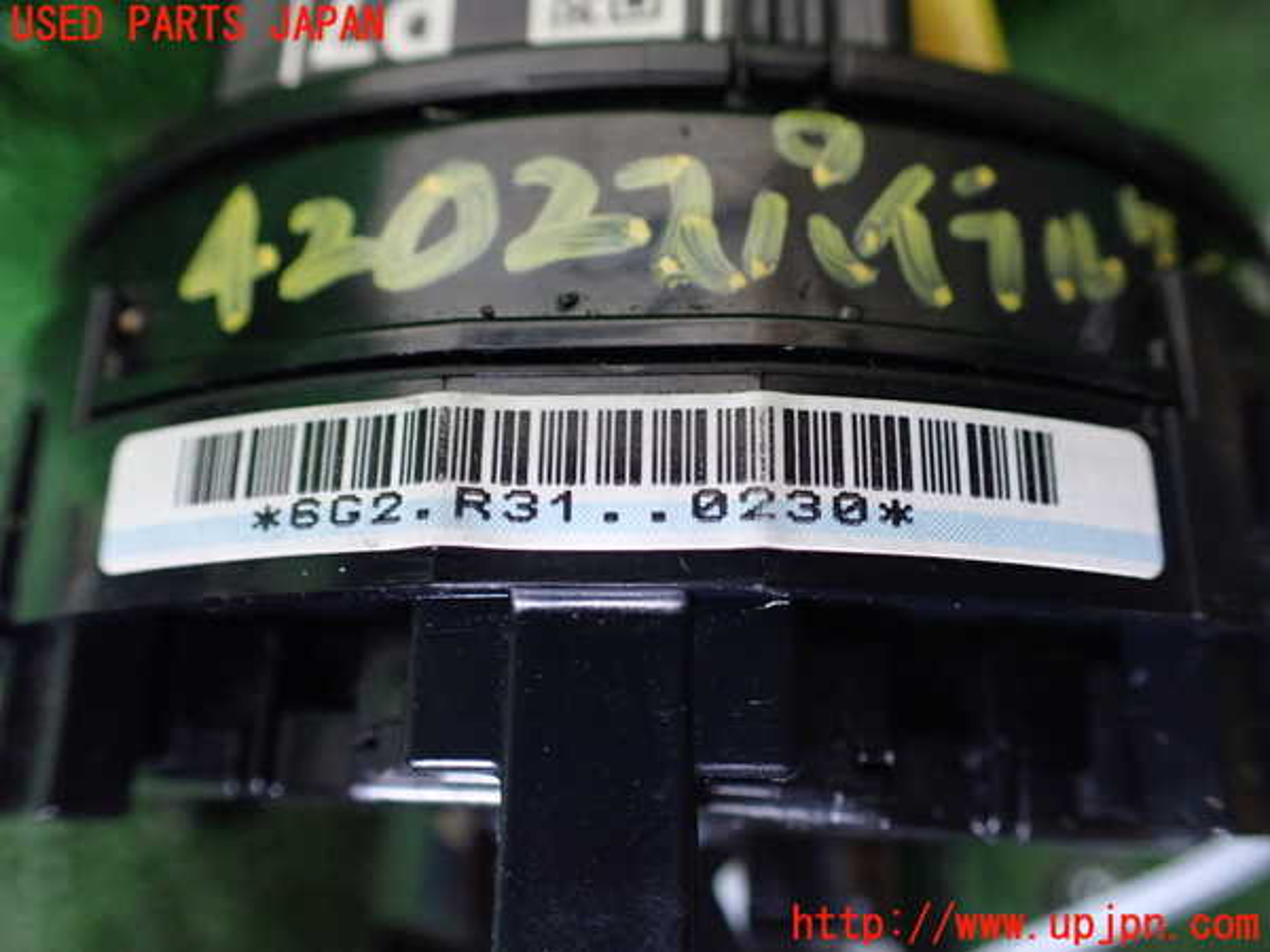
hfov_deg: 60.0
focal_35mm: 30
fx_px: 1101
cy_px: 476
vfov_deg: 46.8
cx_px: 635
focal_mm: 5.4
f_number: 2.3
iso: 800
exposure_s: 1/30
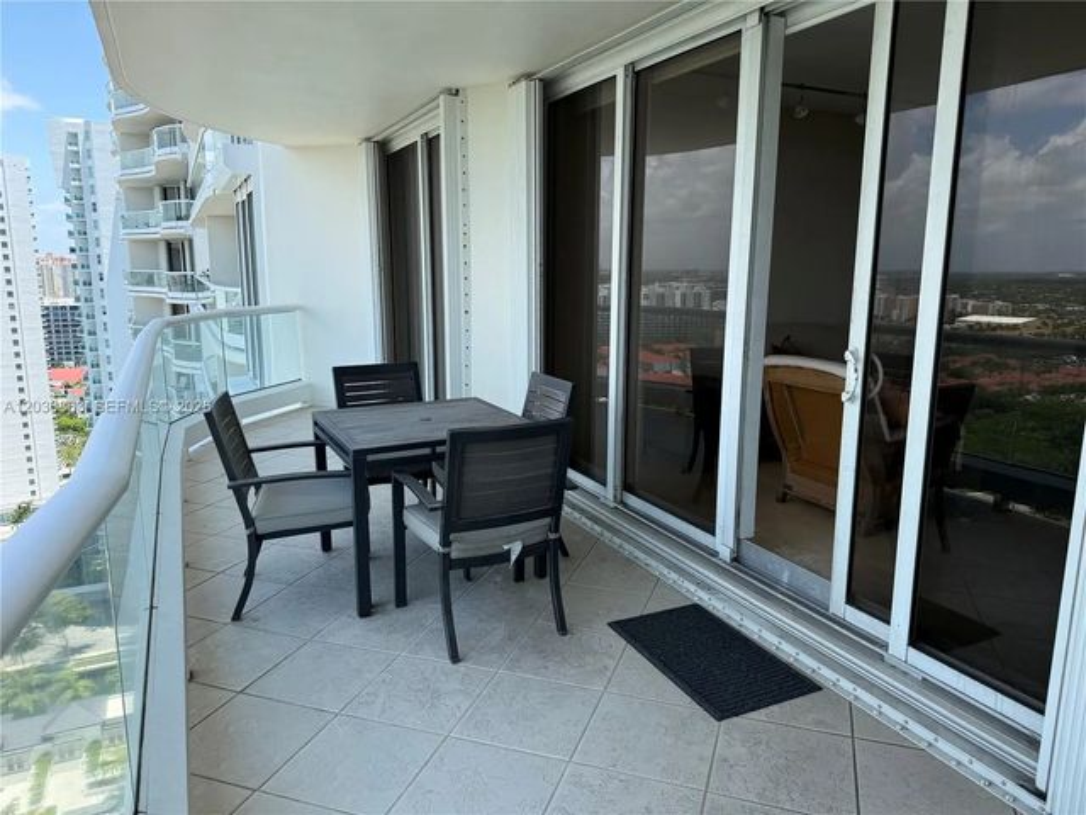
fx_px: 753
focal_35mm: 24
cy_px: 408
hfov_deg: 71.6
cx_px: 543
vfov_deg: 56.8
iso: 100
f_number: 1.78
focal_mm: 6.76
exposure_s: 1/1949
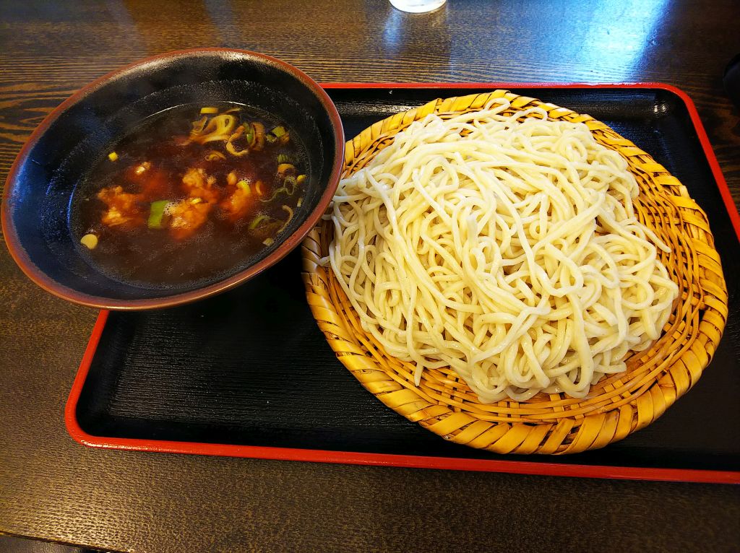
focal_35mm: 22
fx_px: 470
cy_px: 276
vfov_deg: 61.0
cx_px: 370
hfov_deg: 76.4
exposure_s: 1/30
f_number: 1.94
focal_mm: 3.4
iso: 100
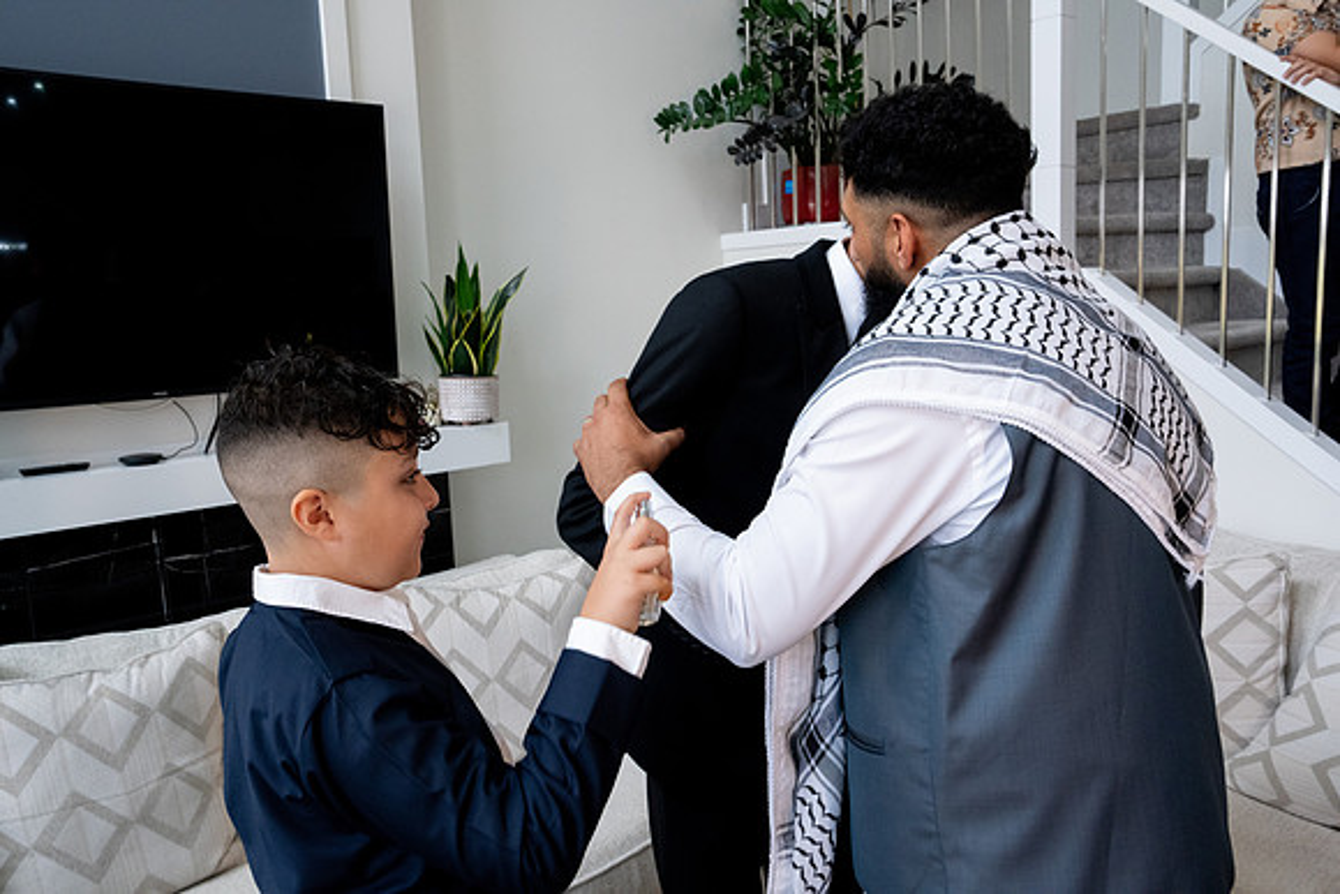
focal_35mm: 29
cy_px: 447
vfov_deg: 45.0
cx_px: 670
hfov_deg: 63.6
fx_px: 1080
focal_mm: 29
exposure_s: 1/160
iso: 4000
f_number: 9
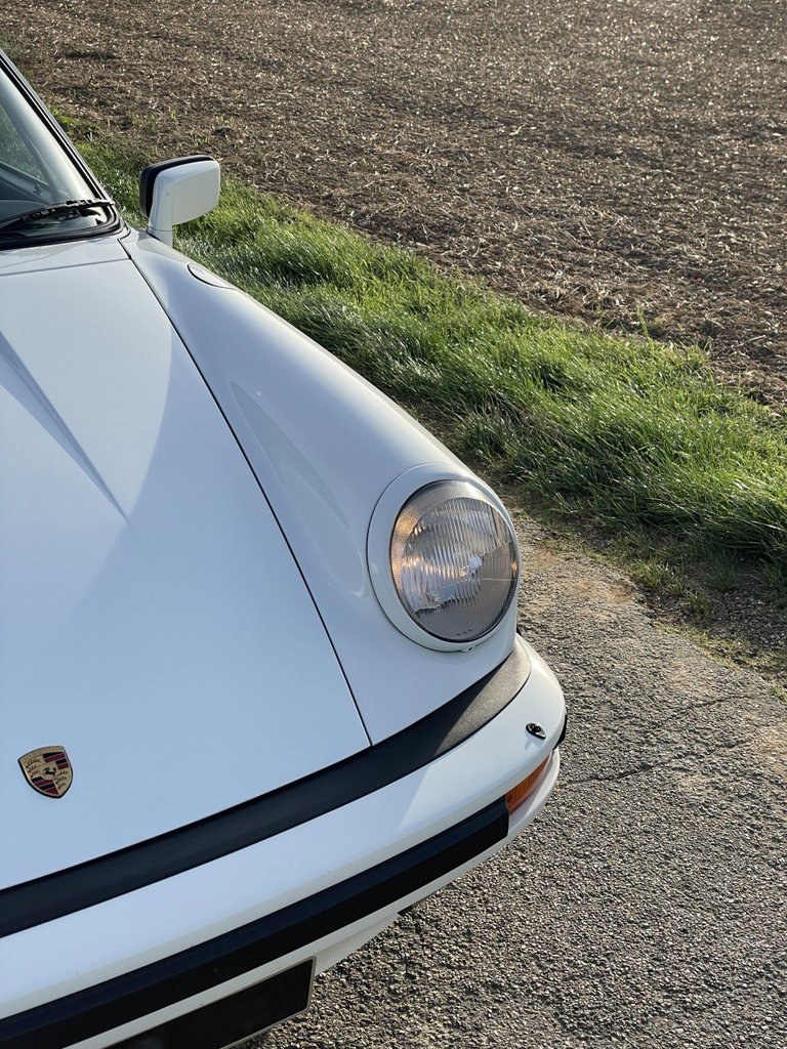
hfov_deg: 28.0
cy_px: 524
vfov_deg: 36.8
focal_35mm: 52
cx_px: 394
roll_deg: +1.3
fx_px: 1576
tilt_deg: -24.7
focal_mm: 6
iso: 25
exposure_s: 1/1043
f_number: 2
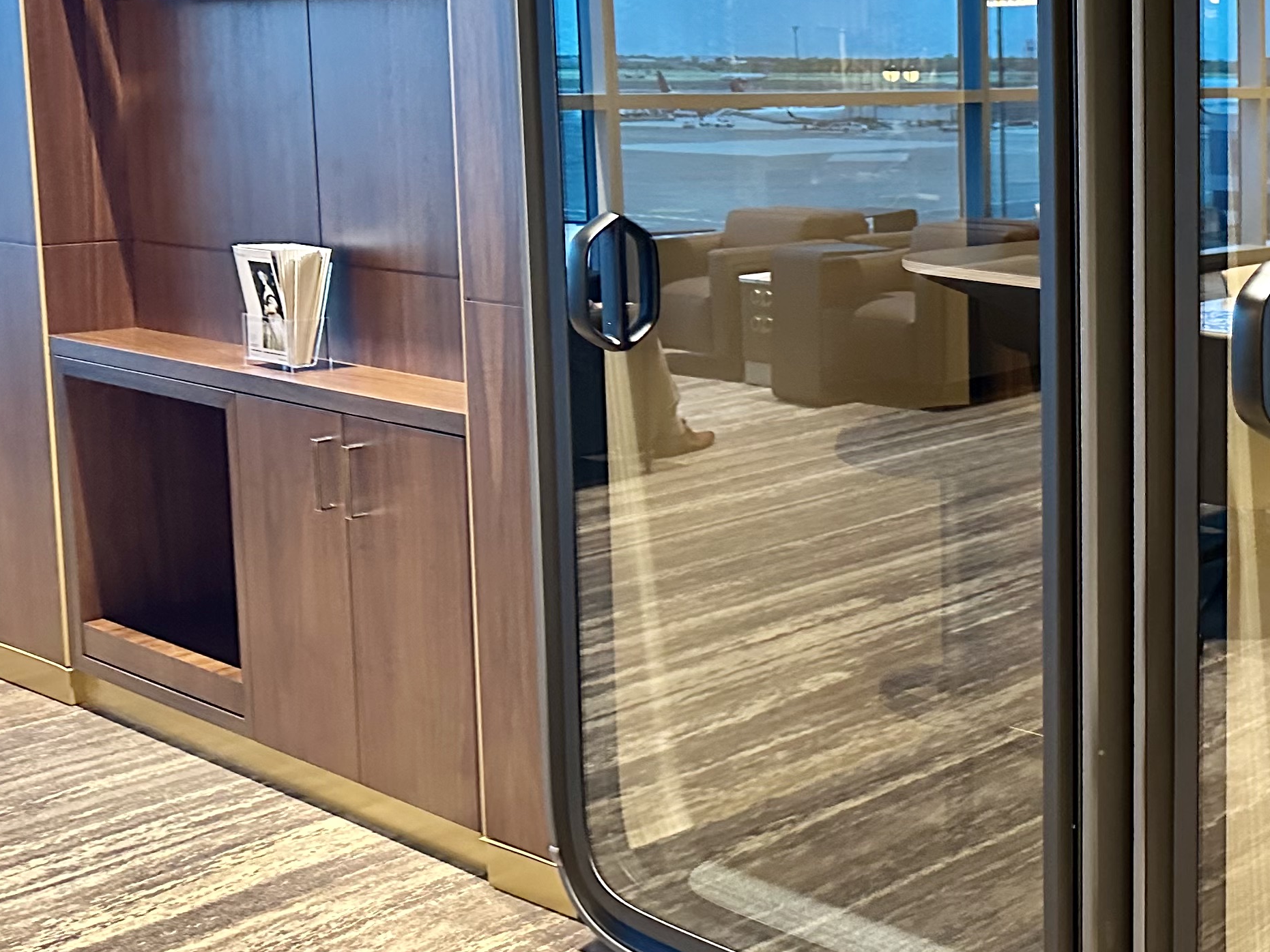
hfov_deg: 33.8
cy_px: 302
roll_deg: -2.6
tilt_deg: -8.3
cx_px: 1249
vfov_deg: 27.8
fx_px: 1908
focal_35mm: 52
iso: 800
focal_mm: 6.86
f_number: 1.78
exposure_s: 1/50
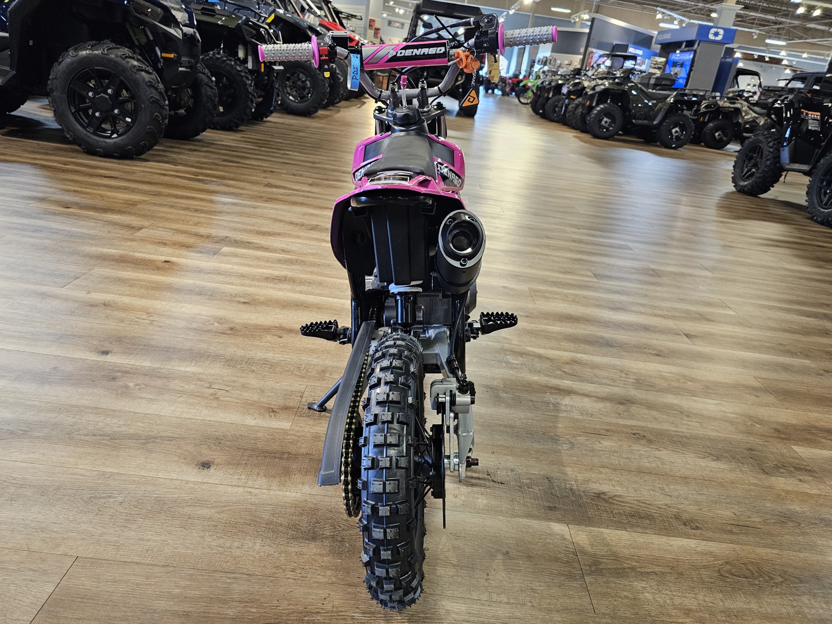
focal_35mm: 23
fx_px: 553
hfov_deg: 73.9
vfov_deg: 58.9
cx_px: 416
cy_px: 312
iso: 800
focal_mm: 6.3
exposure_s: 1/120
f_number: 1.7
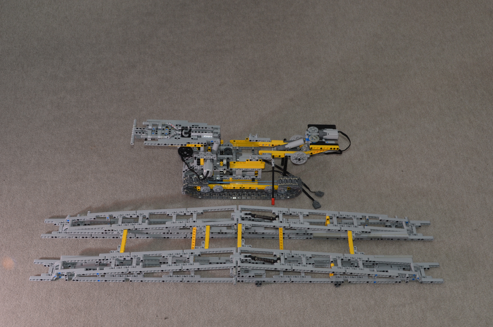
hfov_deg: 37.9
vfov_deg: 25.6
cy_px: 164
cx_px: 246
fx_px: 717
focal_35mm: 52
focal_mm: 35
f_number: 11
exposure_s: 1/60
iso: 200
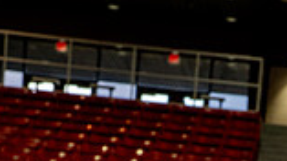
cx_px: 263
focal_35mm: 180
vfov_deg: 6.4
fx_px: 1369
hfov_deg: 11.9
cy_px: 406
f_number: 7.1
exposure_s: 1/200
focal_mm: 60
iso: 800
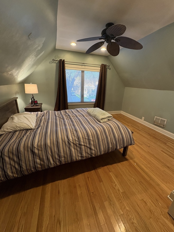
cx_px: 87
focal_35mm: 14
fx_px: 94
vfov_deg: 102.1
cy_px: 116
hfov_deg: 85.7
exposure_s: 1/120
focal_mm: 2.22
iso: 400
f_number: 2.2
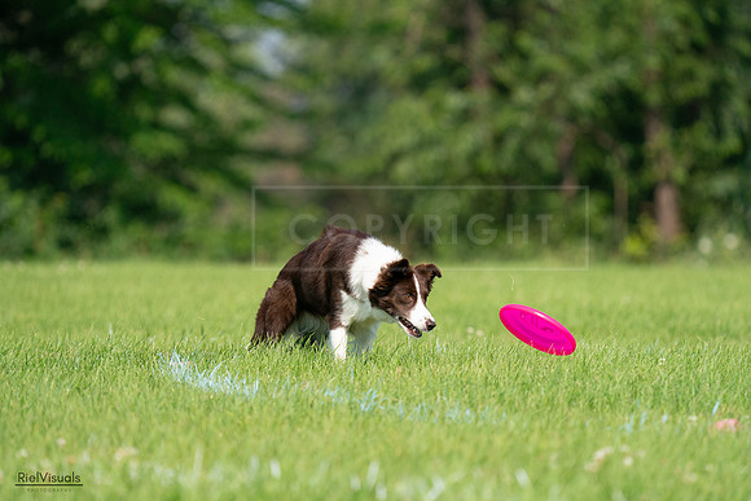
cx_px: 376
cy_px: 250
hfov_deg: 5.2
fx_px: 8346
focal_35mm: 400
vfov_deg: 3.4
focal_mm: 400
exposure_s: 1/4000
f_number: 6.3
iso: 1250
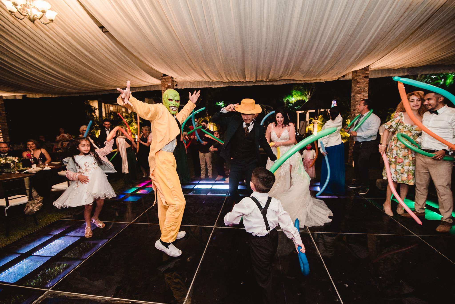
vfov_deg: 73.8
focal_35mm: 16
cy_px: 152
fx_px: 202
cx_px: 228
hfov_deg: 96.7
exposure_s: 1/125
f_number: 3.2
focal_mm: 16
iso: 1250
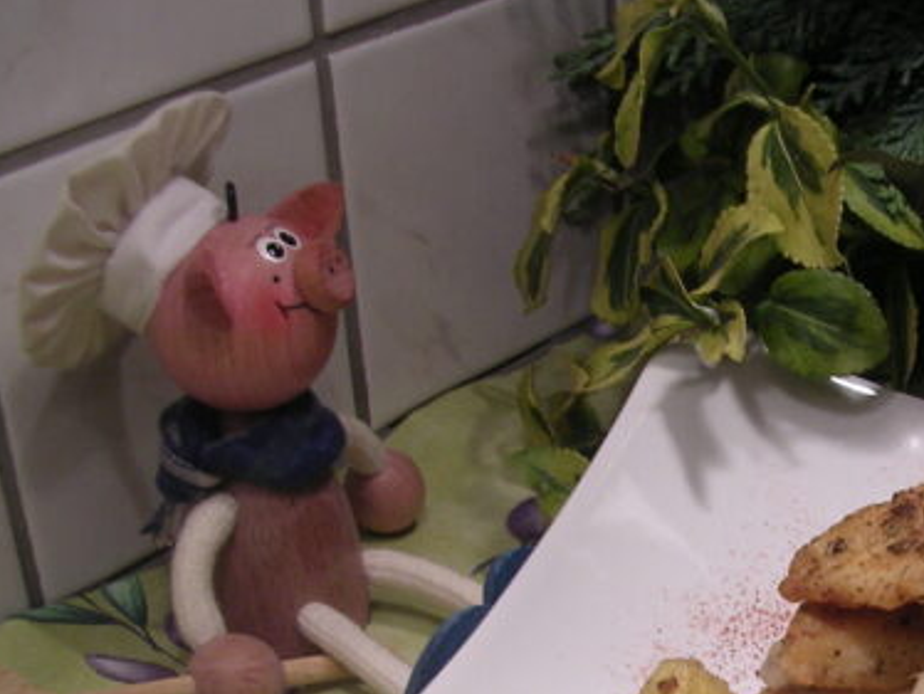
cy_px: 625
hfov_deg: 23.9
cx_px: 926
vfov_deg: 18.6
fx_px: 2083
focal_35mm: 78
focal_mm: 5.8
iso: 100
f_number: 2.8
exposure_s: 1/57.5
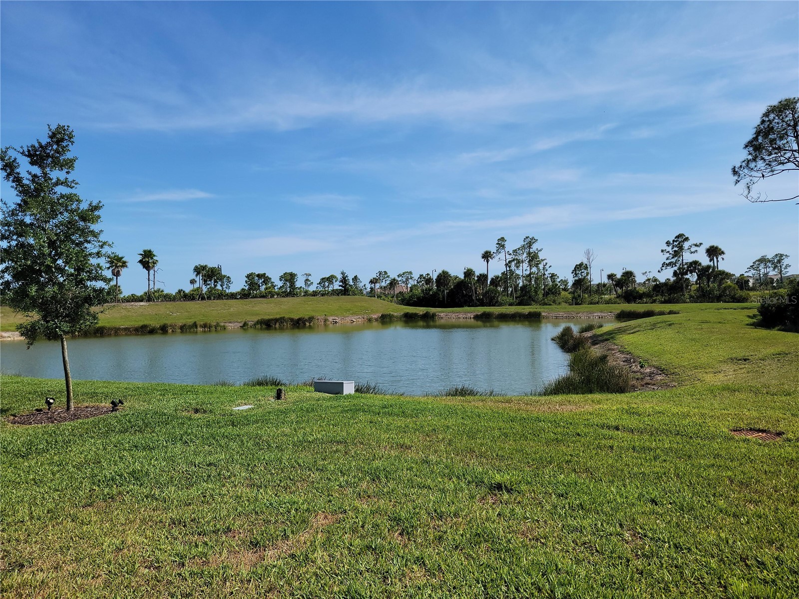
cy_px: 300
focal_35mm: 24
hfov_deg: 71.6
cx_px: 400
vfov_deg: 56.8
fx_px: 554
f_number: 1.8
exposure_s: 1/1437
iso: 16
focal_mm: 6.7
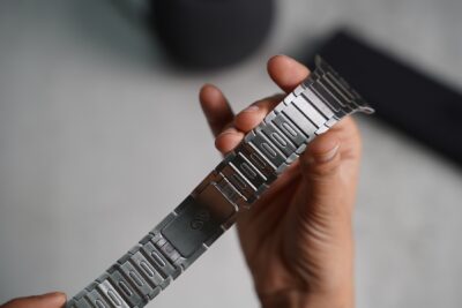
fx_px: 963
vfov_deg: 18.2
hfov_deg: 27.0
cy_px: 154
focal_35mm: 75
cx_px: 231
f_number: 4
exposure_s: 1/80
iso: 500
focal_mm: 75
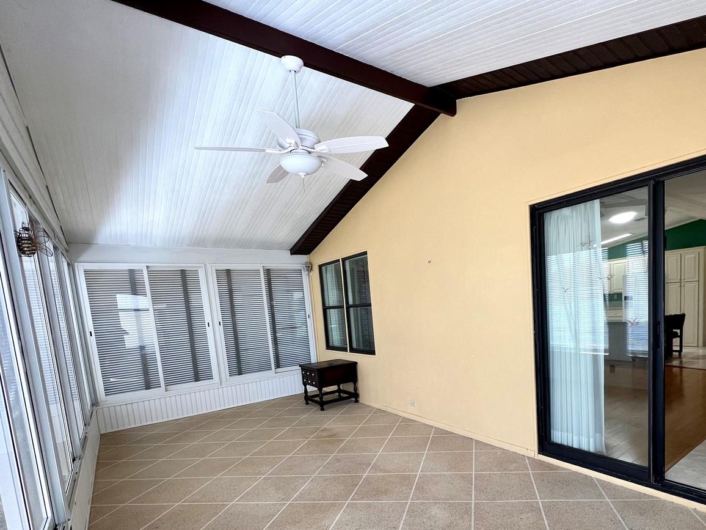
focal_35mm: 18
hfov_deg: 86.2
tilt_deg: -6.8
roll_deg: +4.3
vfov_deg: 69.8
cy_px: 348
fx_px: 367
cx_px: 437
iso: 80
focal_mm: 1.57
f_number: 1.8
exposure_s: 1/99
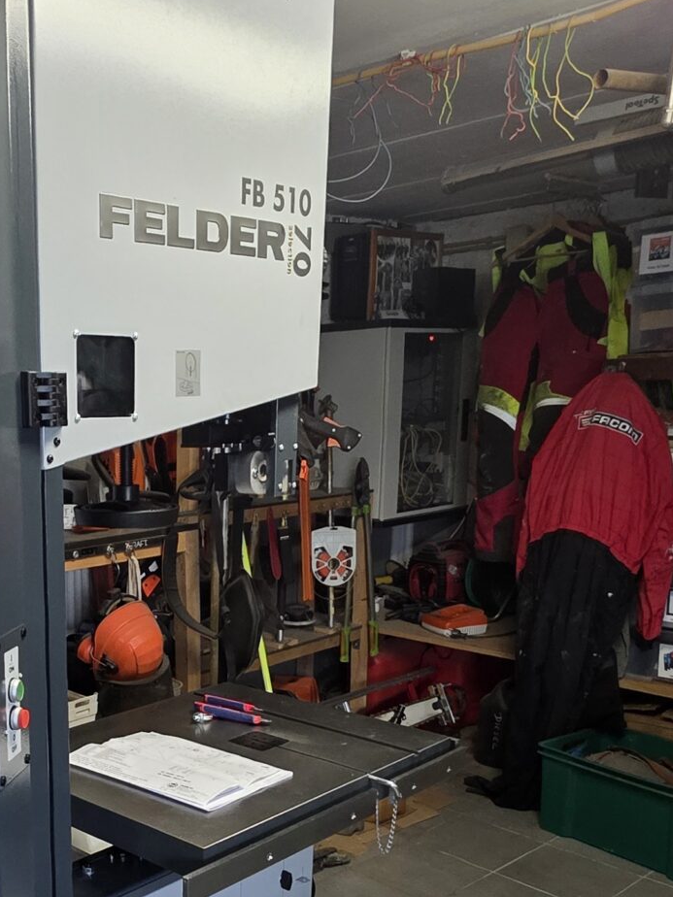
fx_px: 933
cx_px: 99
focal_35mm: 36
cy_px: 649
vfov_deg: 49.7
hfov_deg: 37.7
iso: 320
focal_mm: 2.2
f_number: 1.9
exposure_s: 1/100
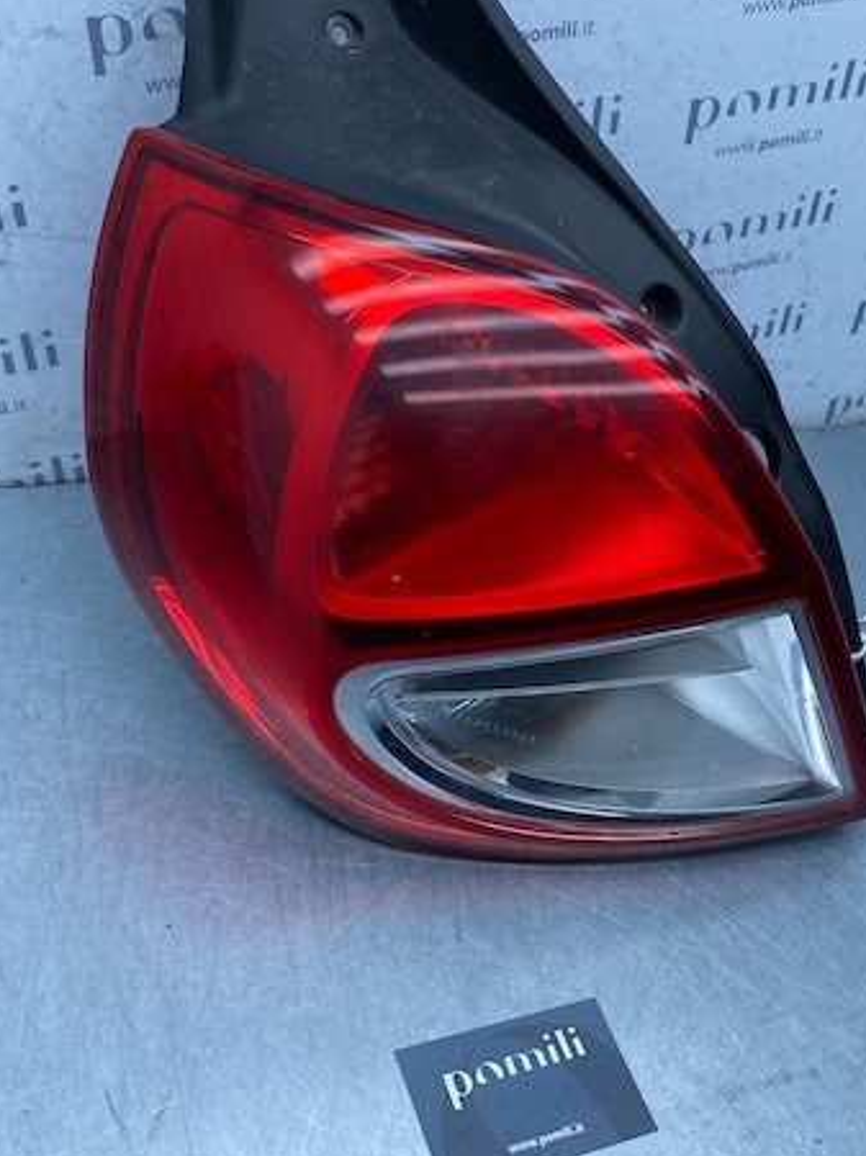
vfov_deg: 50.1
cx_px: 432
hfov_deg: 38.6
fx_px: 1235
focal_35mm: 37
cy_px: 555
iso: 32
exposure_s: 1/742
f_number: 1.8
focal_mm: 4.25
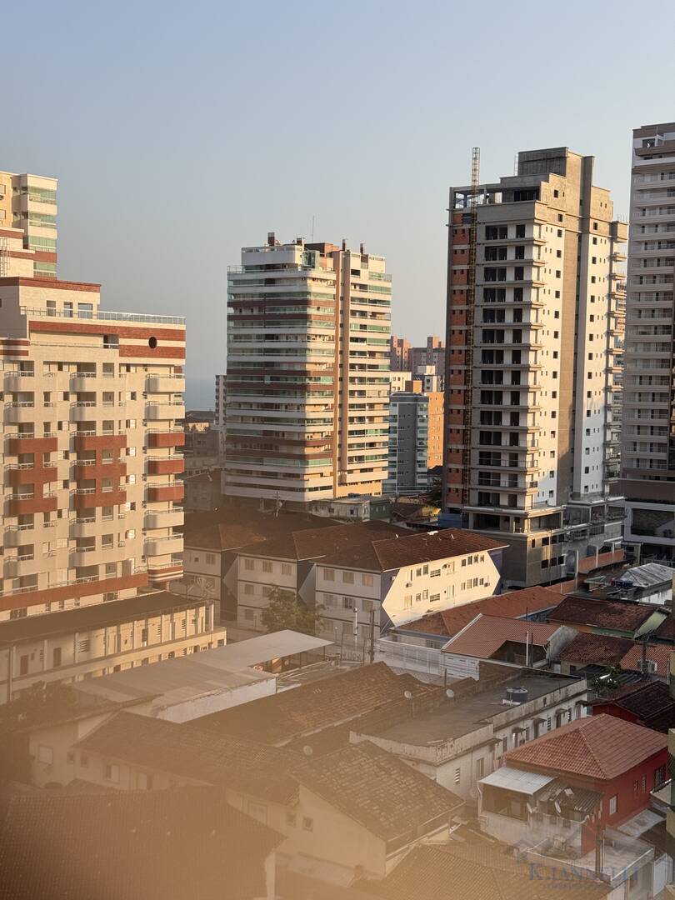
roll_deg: -1.6
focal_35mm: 48
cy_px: 450
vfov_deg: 39.7
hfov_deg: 30.3
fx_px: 1248
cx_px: 338
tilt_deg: -6.4
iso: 64
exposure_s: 1/1637
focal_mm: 6.76
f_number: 1.78
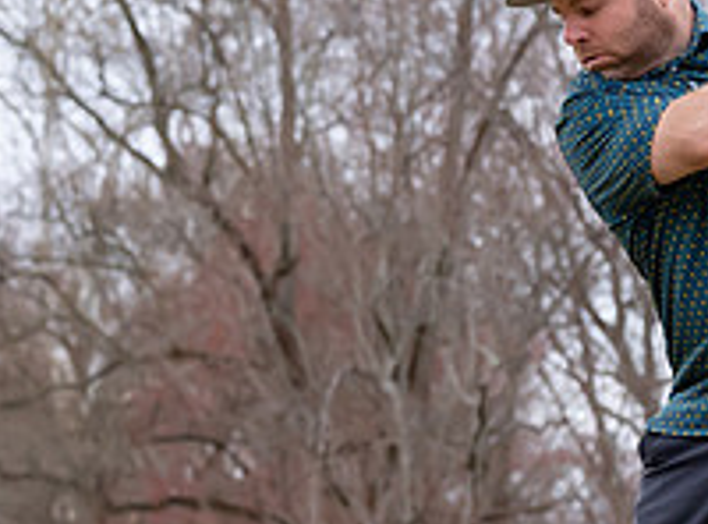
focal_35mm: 246
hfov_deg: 8.1
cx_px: 628
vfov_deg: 6.0
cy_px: 623
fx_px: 5007
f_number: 2.8
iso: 1250
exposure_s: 1/3200
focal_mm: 45
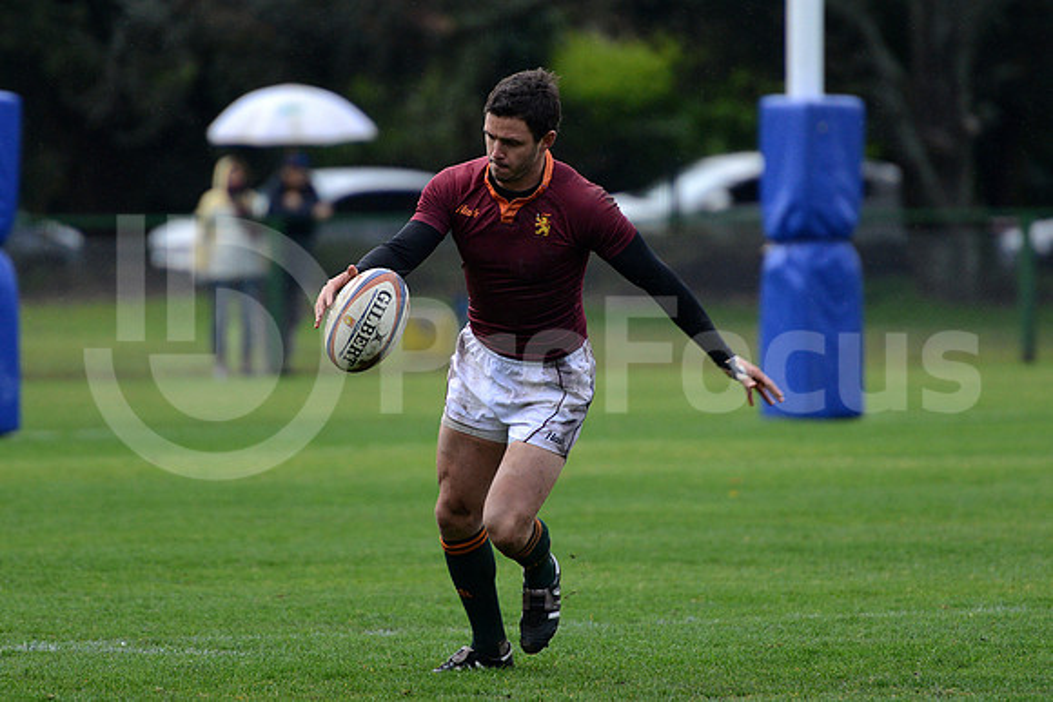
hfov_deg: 7.6
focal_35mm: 270
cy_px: 351
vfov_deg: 5.1
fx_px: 7899
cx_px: 526
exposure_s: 1/500
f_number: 4
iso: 1600
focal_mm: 270
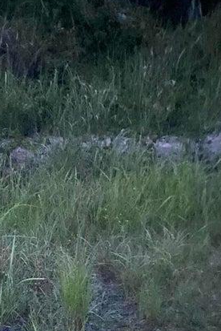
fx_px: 616
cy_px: 349
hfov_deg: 19.5
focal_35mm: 67
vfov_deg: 27.9
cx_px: -18
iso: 1000
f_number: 1.8
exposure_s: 1/4
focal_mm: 4.25
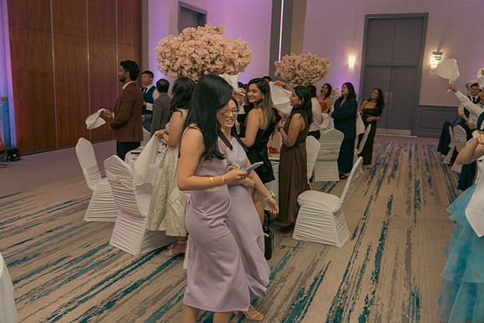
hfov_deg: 58.7
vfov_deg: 41.1
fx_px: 430
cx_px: 242
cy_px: 162
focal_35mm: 32
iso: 2500
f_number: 3.5
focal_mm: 32
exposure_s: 1/160
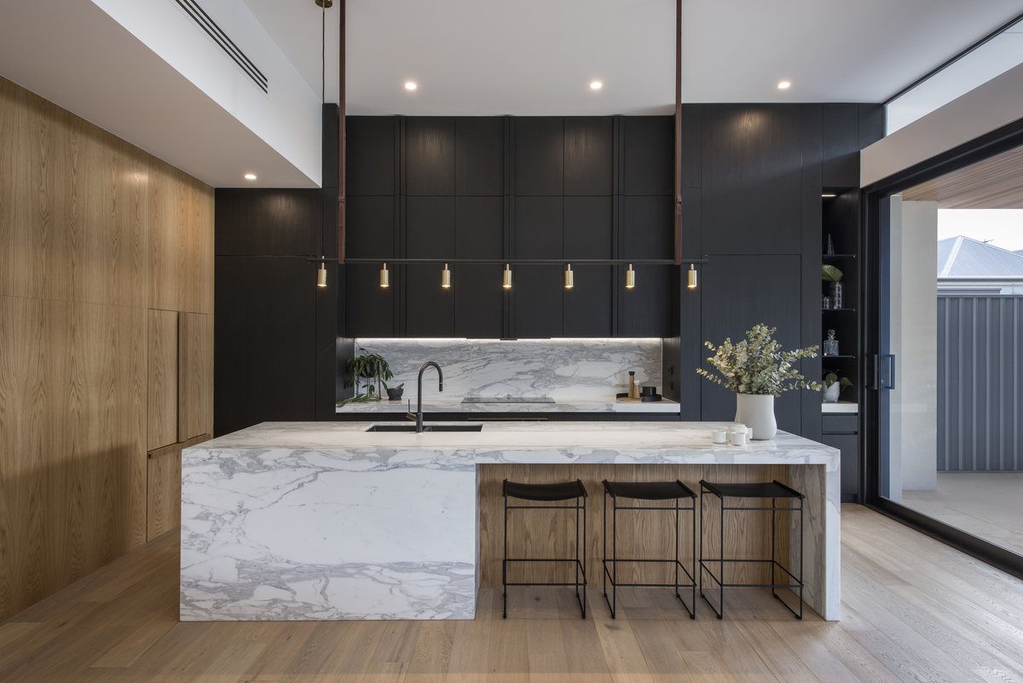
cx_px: 512
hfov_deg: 81.2
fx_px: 597
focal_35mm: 21
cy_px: 342
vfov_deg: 59.5
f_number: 11
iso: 64
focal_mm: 21
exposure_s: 1/1.67
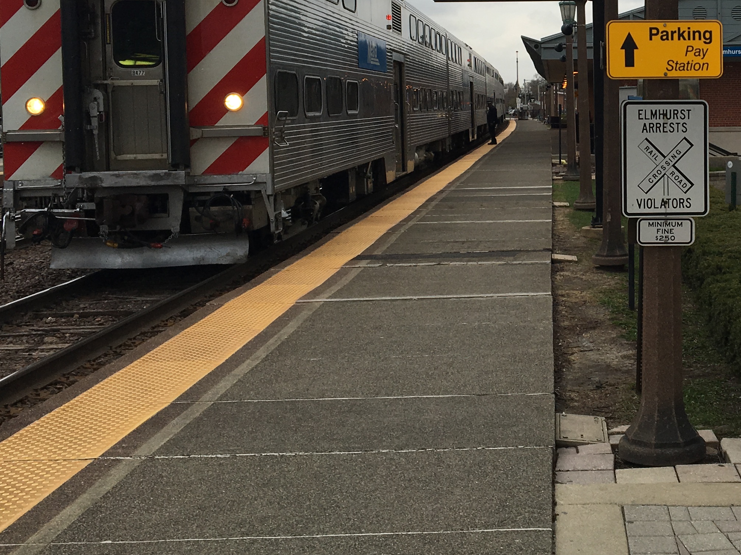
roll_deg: +0.4
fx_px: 1242
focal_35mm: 58
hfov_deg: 31.9
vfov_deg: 24.9
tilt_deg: -0.9
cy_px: 125
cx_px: 647
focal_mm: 4.15
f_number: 2.2
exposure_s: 1/204
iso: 25
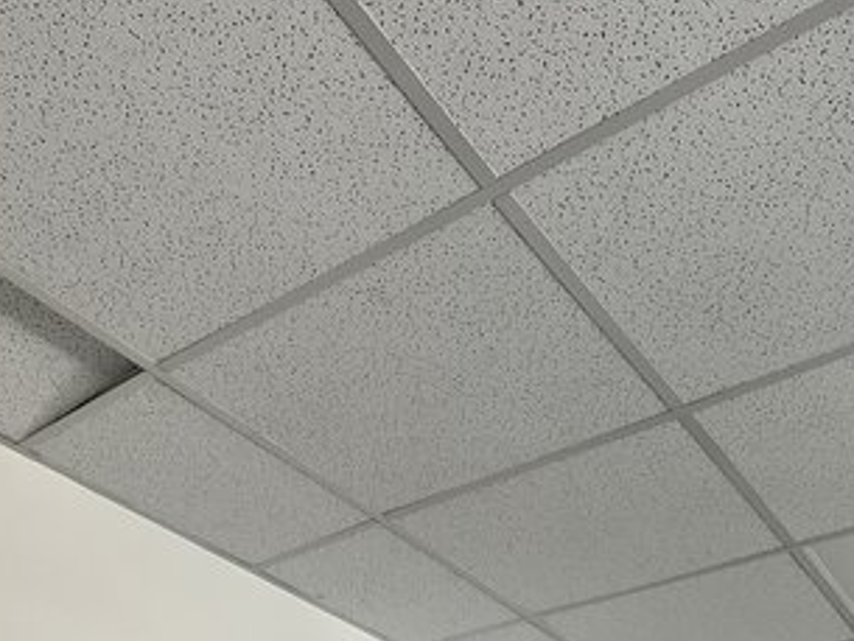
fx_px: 938
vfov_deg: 37.6
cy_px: 392
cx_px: 342
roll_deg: -0.1
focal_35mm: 38
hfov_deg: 48.7
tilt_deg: +36.9
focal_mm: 3
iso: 80
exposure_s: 1/60
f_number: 1.8
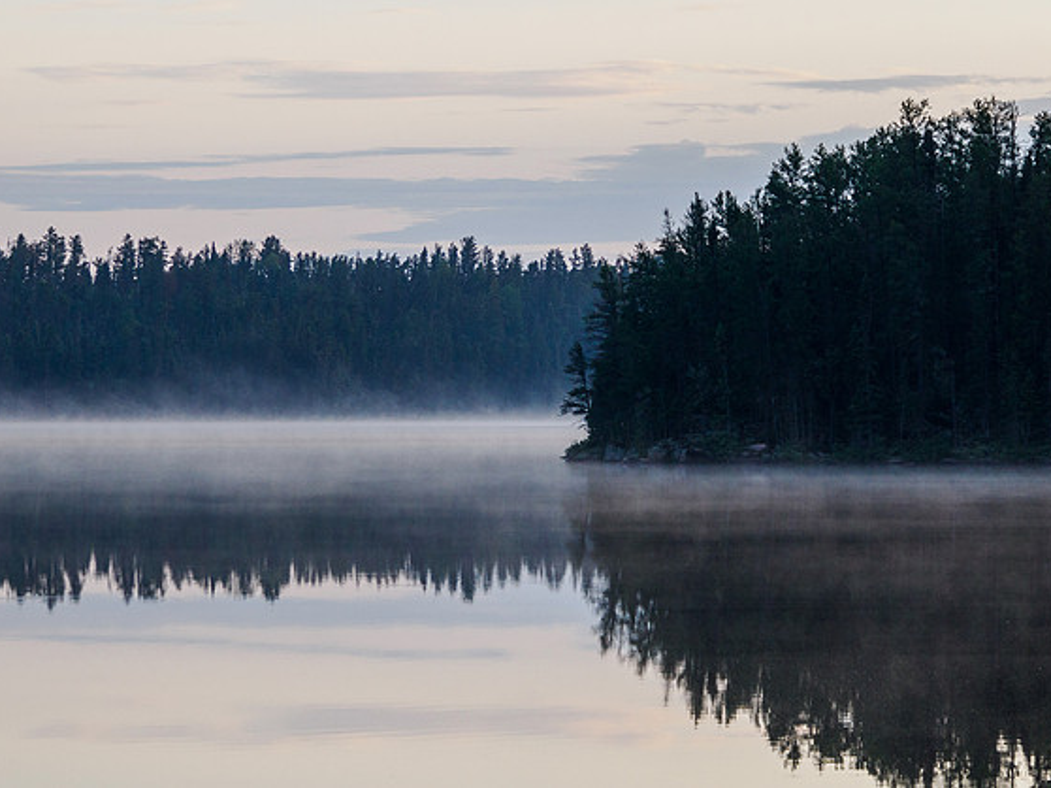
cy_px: 380
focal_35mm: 208
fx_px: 6313
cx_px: 522
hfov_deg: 9.5
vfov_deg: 7.1
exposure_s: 1/200
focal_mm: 100
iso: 800
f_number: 8
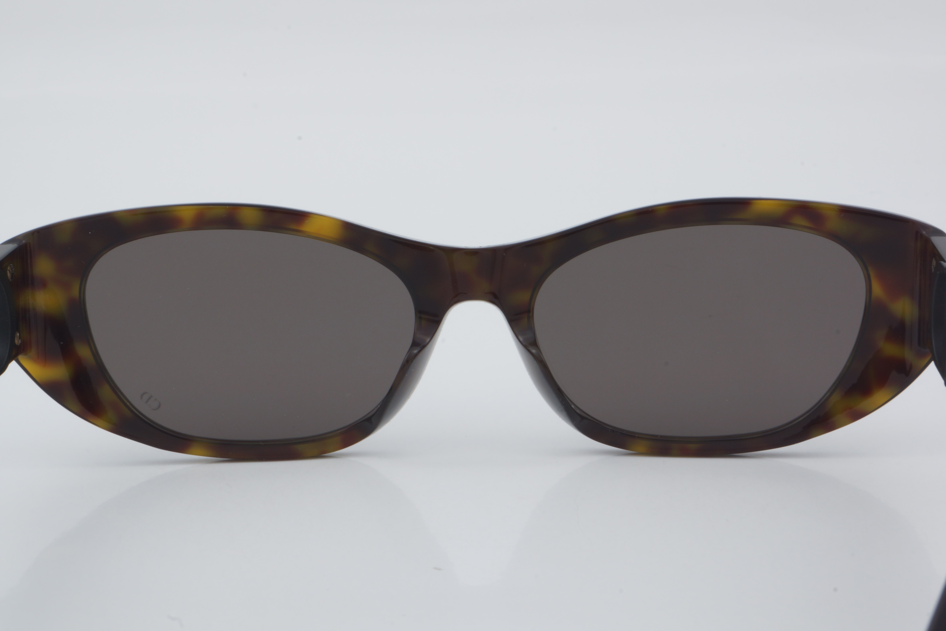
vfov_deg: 16.6
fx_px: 2168
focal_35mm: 82
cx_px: 473
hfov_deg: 24.6
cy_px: 316
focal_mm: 55
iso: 100
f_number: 29
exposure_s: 1/4
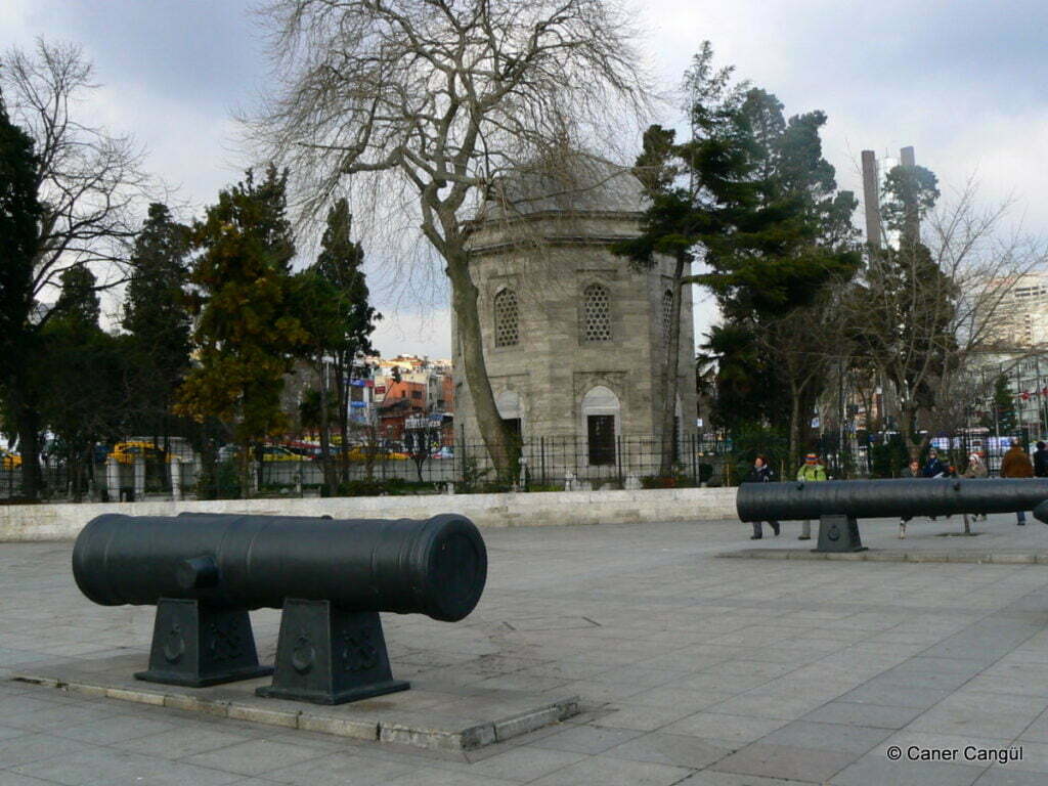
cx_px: 524
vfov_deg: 39.7
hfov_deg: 51.4
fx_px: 1090
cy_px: 393
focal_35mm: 36
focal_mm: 6
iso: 100
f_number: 6.3
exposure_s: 1/125
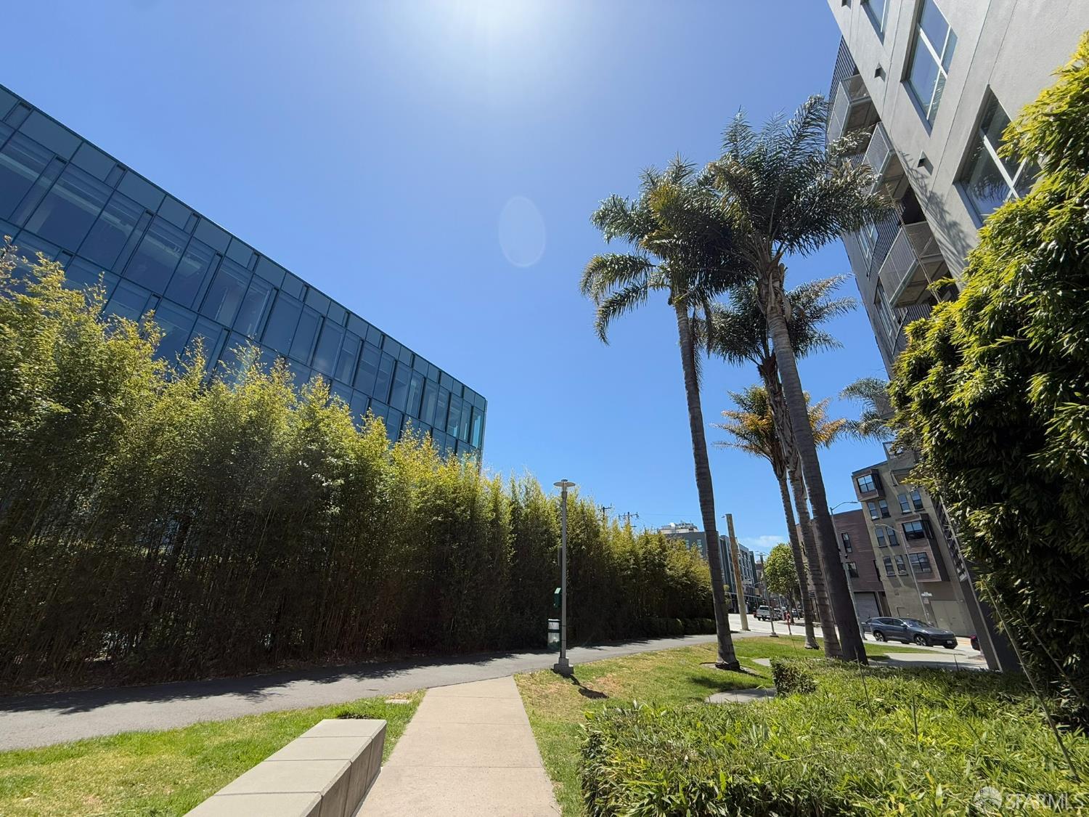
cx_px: 544
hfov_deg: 102.1
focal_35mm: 14
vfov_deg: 85.7
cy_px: 408
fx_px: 440
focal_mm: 2.22
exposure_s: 1/1848
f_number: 2.2
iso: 50
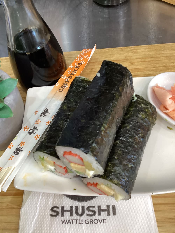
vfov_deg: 58.3
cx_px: 88
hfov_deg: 45.4
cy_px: 116
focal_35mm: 31
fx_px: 209
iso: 160
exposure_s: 1/50
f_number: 2.4
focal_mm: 3.3
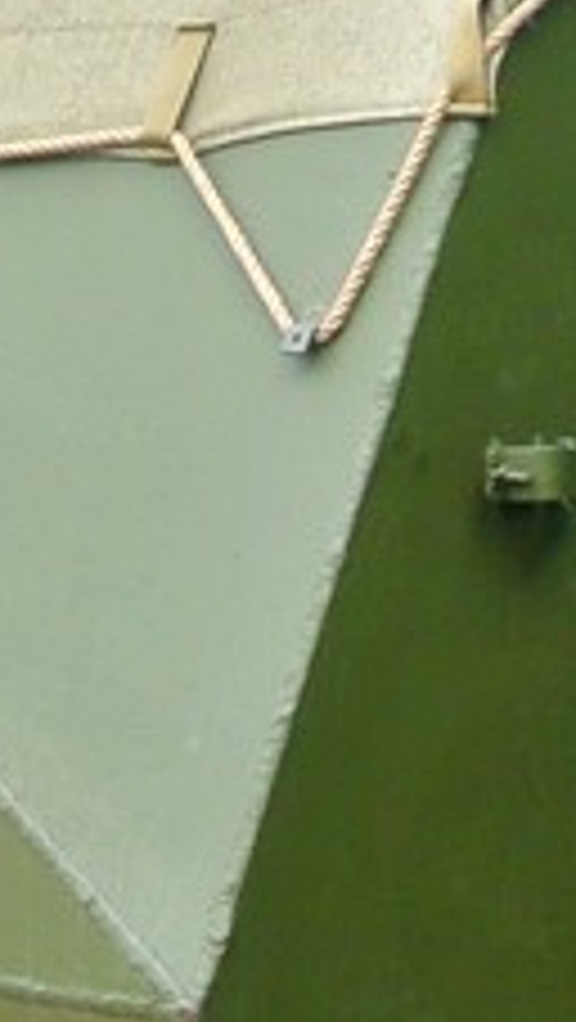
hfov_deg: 5.0
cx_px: -137
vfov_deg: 8.9
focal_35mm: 243
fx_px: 6586
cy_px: 774
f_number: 4.2
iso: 100
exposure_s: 1/60
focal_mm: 16.3
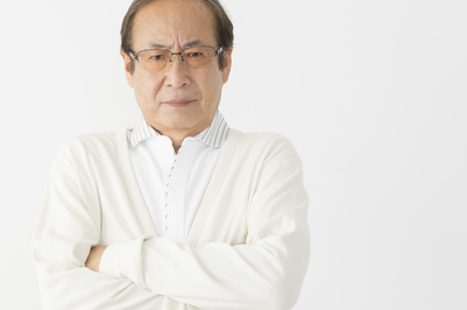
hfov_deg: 22.2
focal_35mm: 91
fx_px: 1179
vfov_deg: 15.0
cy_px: 175
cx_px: 106
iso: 100
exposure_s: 1/125
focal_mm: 38
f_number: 9
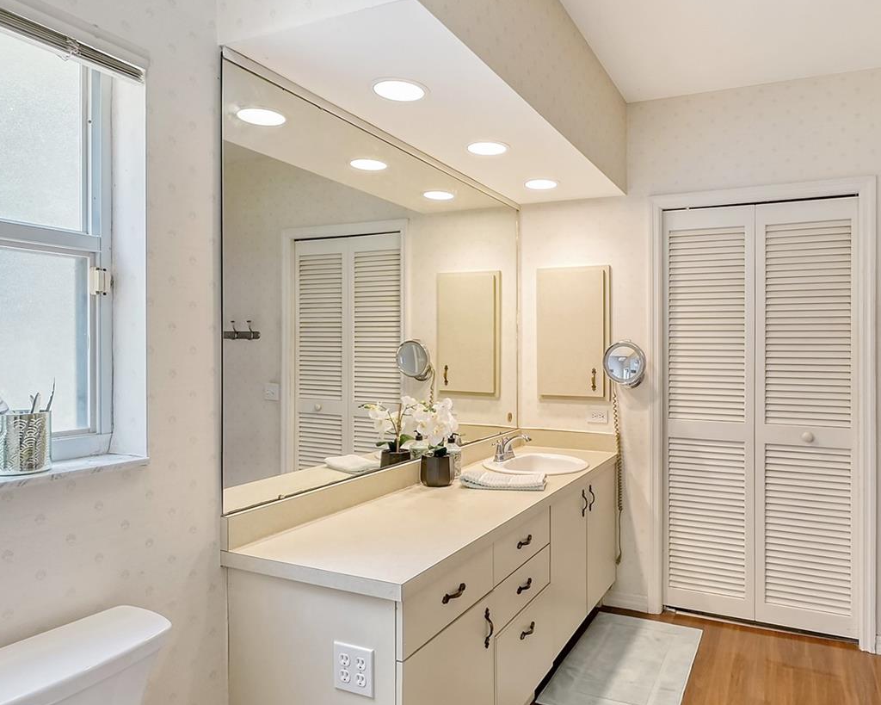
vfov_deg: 63.1
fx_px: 574
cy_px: 339
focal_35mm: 22
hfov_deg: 74.6
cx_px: 502
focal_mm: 10
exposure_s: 1/320
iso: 800
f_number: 10
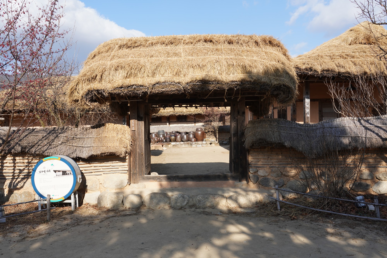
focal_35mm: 30
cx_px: 194
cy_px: 129
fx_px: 323
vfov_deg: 43.6
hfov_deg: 61.9
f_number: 11
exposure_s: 1/100
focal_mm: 30
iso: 100
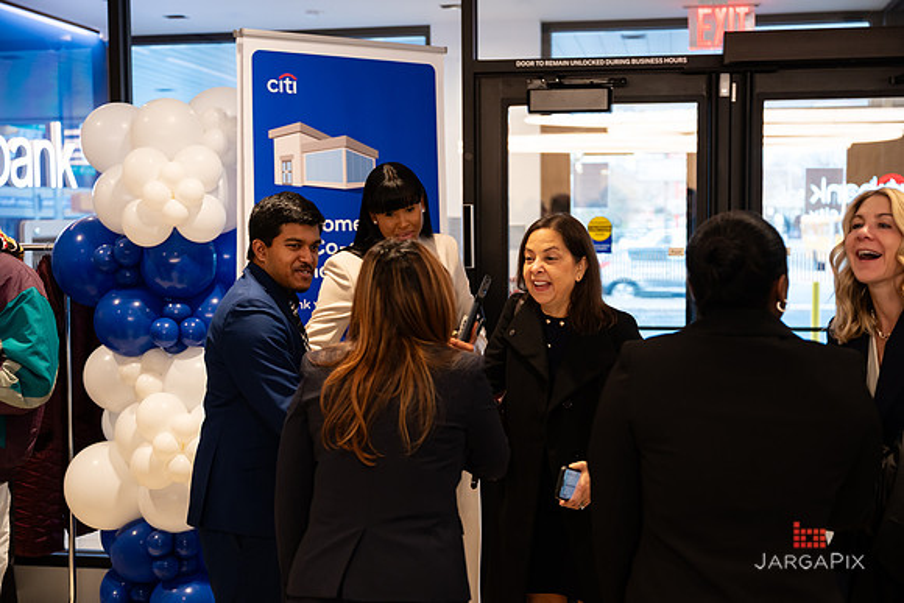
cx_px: 452
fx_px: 1212
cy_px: 302
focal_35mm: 48
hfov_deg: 40.9
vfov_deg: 28.0
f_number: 3.2
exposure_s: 1/200
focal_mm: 48
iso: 800
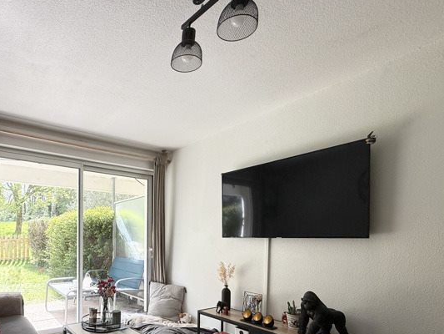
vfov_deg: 60.6
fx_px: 269
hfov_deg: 73.8
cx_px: 115
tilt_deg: +0.3
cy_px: 243
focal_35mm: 21
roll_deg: -0.3
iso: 64
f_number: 2.2
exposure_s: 1/228
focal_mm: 2.22
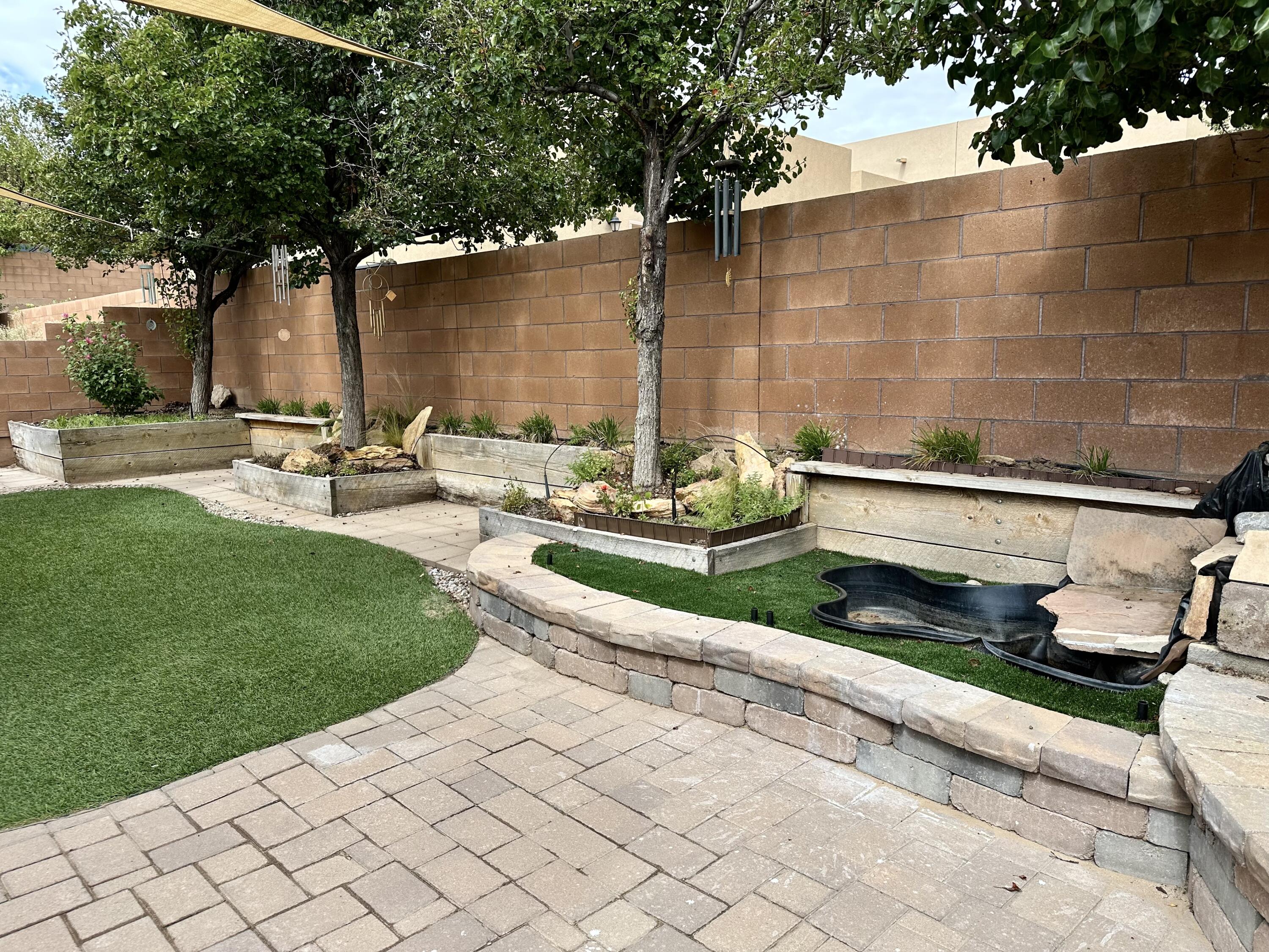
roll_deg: +0.6
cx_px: 634
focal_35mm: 24
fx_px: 880
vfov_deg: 56.8
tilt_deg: -7.7
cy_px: 476
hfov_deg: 71.6
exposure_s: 1/1812
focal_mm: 6.86
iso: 80
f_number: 1.78
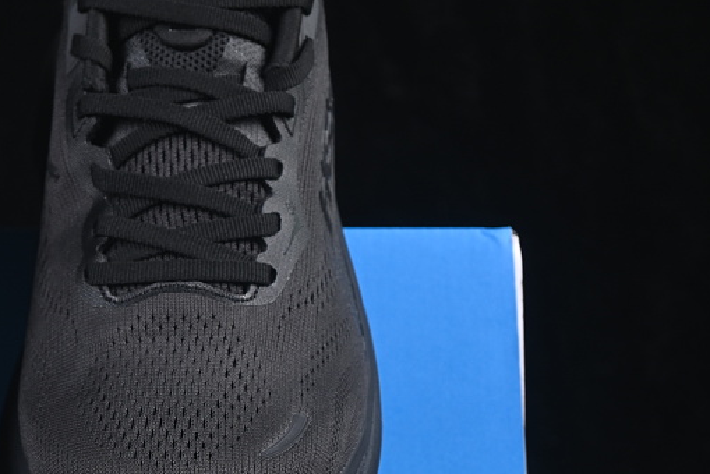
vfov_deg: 8.6
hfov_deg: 12.8
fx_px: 3137
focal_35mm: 159
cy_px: 273
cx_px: 10
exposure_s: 1/60
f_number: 6.3
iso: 160
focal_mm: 50
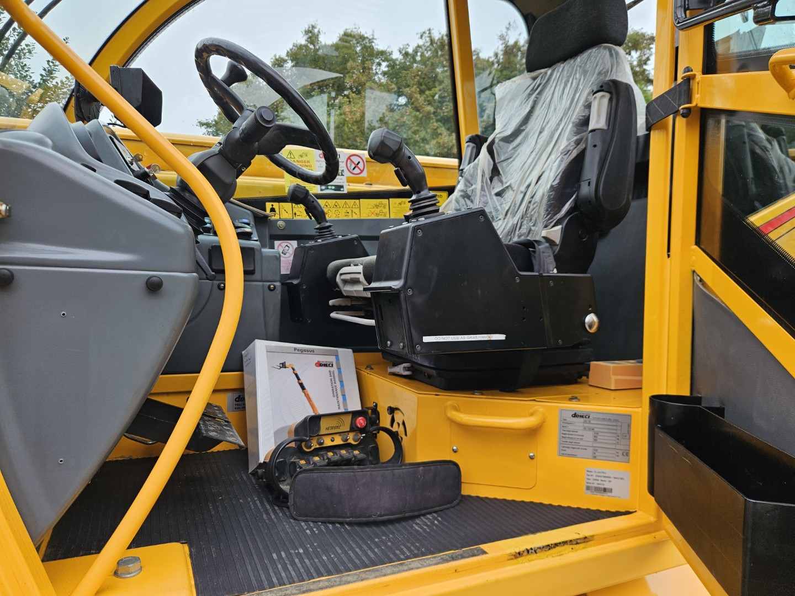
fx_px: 528
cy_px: 298
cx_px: 398
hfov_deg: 73.9
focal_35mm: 23
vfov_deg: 58.9
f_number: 1.8
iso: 50
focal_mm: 5.4
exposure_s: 1/180
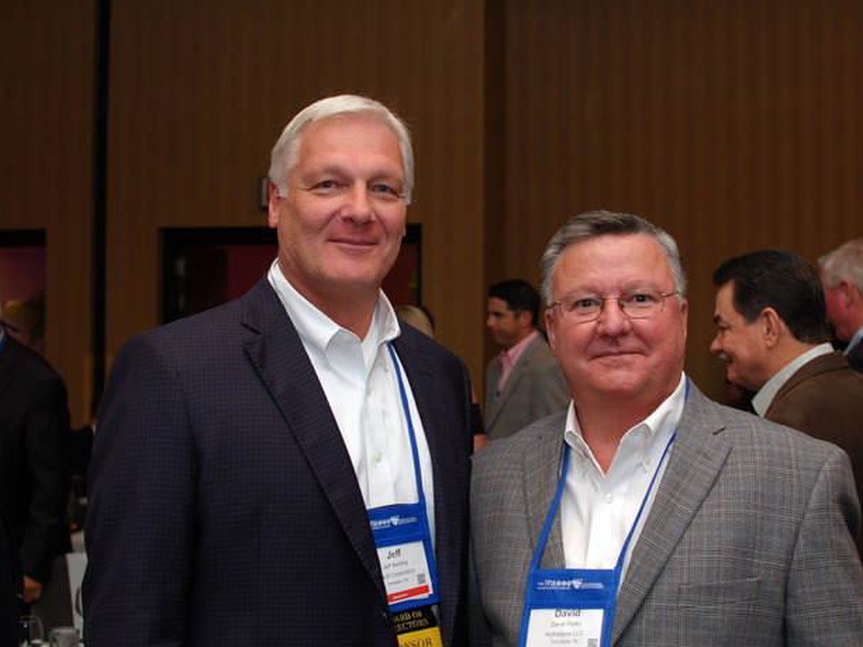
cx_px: 439
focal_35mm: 58
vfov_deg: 25.4
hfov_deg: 33.5
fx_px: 1435
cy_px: 324
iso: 400
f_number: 4
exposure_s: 1/60
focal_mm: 35
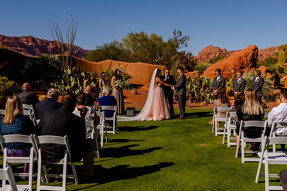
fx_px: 320
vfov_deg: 33.1
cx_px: 157
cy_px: 79
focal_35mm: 40
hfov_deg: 48.2
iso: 125
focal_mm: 24
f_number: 11
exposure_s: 1/320
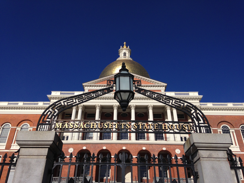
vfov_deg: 42.9
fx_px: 233
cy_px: 92
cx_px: 122
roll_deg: -0.5
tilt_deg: +32.5
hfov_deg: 55.4
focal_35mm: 33
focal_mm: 4.12
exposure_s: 1/3876
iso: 50
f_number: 2.4
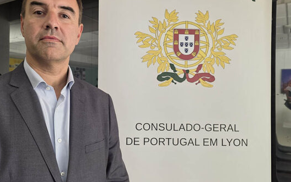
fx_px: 254
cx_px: 109
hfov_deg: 58.9
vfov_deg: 39.4
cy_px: 93
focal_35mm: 32
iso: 125
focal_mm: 6.25
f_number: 1.7
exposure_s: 1/100
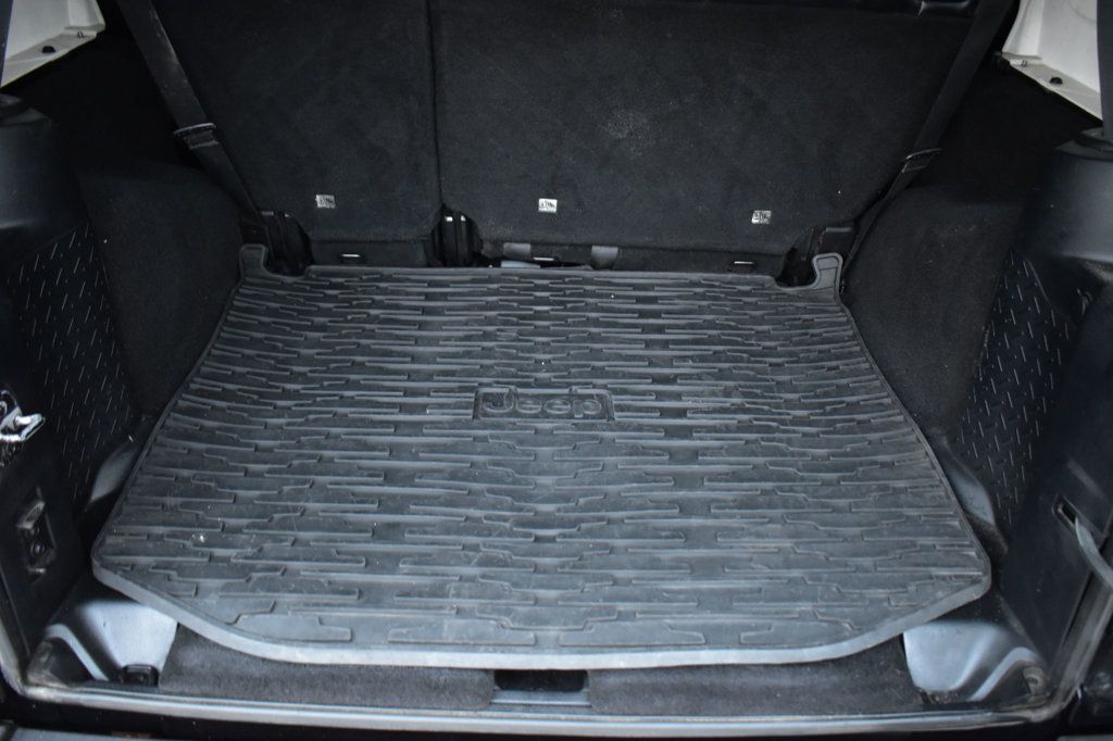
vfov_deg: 41.7
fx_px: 974
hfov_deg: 59.5
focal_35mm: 32
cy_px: 370
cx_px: 556
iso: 1600
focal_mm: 21
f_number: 3.8
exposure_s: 1/10
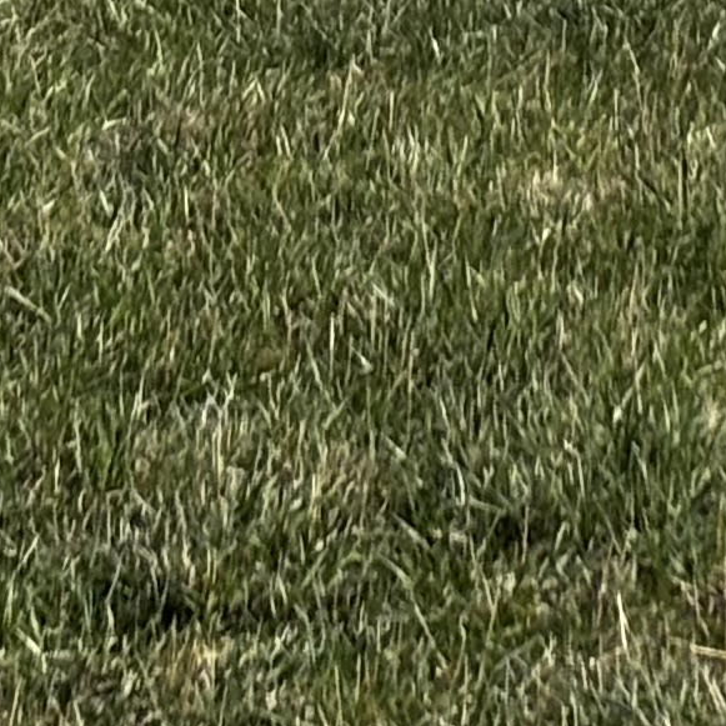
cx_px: 831
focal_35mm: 319
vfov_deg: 5.3
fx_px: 7569
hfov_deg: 5.5
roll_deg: -2.3
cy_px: -1080
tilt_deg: -2.9
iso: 40
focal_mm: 5.96
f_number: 1.6
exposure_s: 1/3311
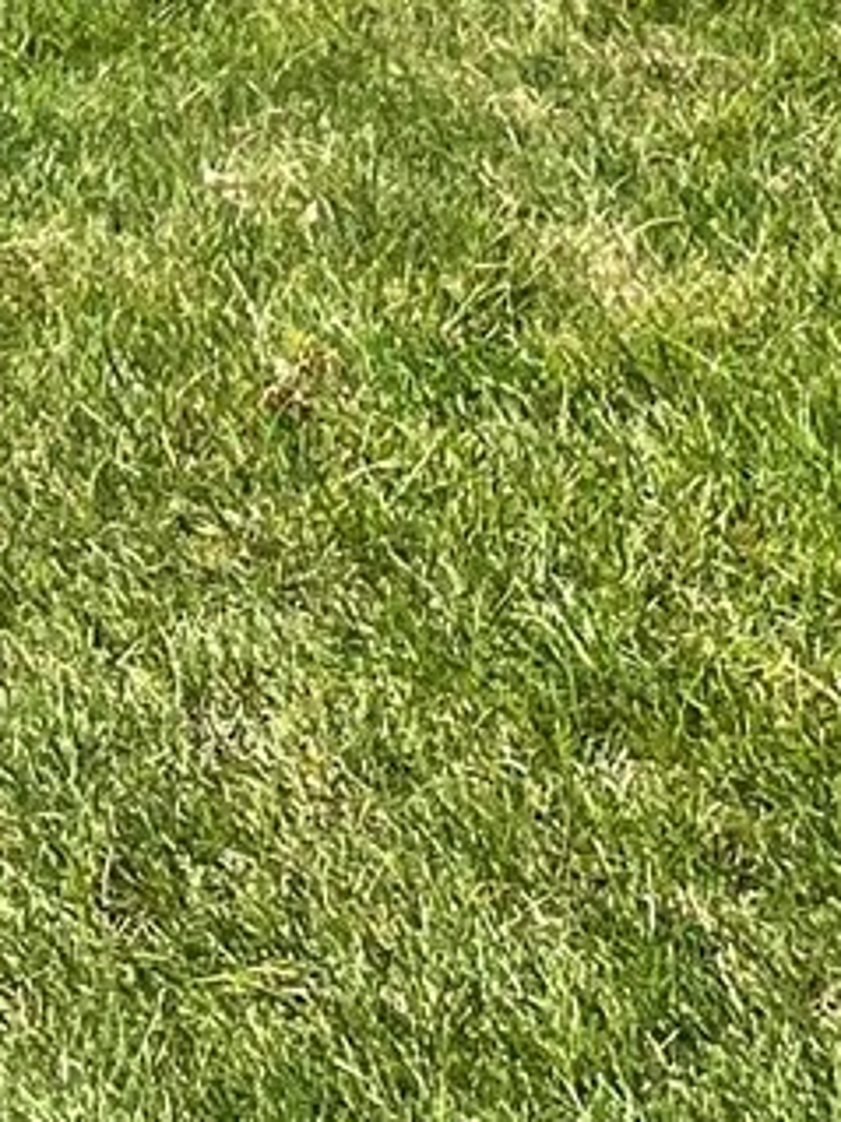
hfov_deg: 8.8
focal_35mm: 167
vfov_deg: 10.3
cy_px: -1526
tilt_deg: +2.8
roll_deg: -0.2
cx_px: -218
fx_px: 5413
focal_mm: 4.2
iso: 32
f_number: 1.6
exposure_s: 1/1221
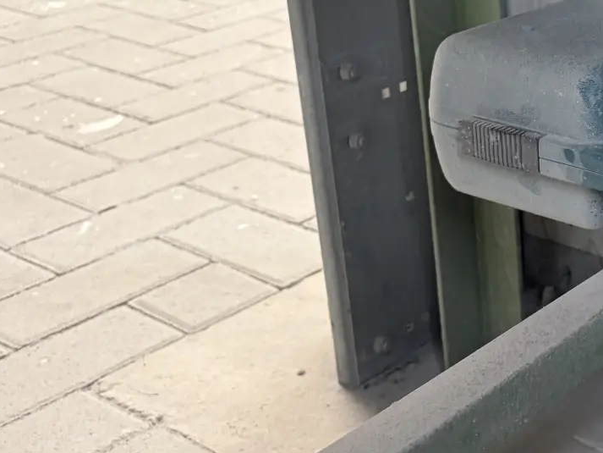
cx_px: 705
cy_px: 129
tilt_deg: -21.2
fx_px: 1220
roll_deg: +0.4
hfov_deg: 25.2
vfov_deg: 20.9
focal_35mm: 70
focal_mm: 5.96
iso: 125
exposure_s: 1/121
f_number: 1.6
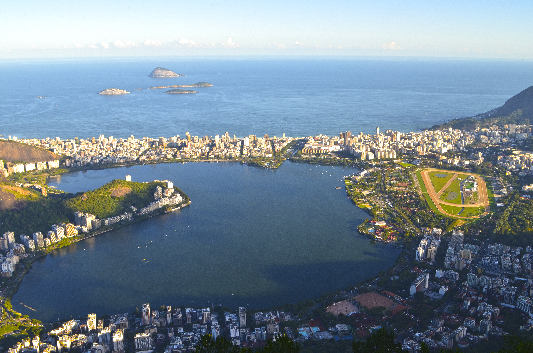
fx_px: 488
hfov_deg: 57.3
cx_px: 266
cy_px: 176
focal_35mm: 33
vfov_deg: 39.8
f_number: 10
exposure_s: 1/80
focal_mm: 22
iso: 200
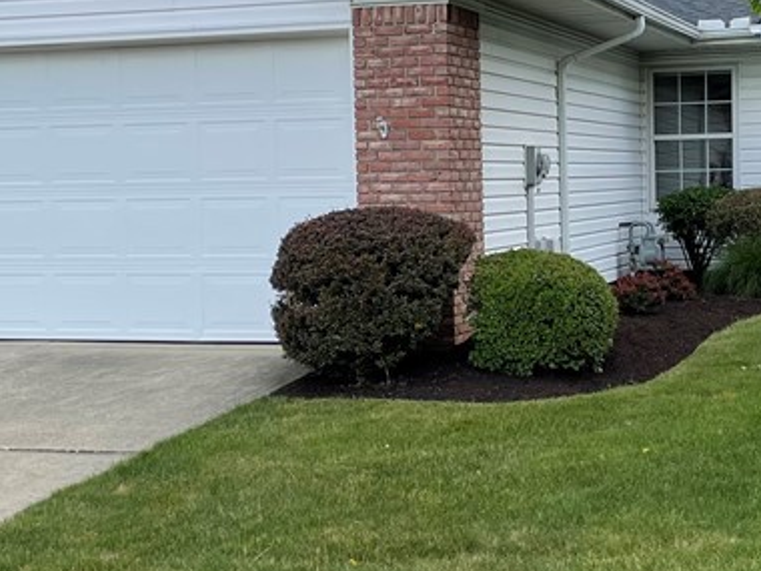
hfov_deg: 27.6
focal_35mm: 70
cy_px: 276
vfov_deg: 21.0
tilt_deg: -0.5
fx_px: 1539
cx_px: 511
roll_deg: +0.0
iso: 32
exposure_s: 1/1383
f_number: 1.6
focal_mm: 4.2
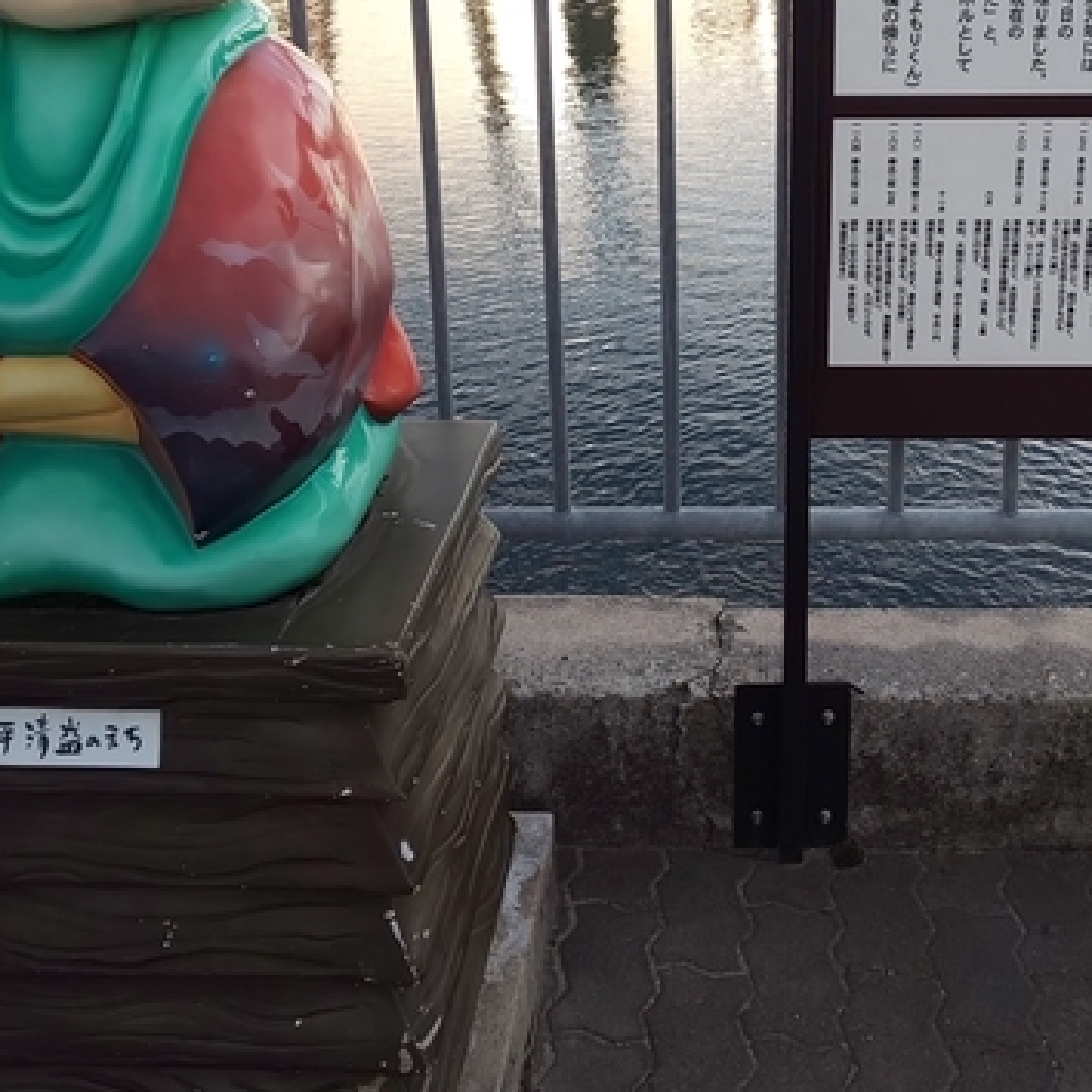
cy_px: 296
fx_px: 1428
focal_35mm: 40
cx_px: 694
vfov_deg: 40.9
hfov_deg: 41.5
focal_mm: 3.45
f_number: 1.94
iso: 28
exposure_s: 1/321
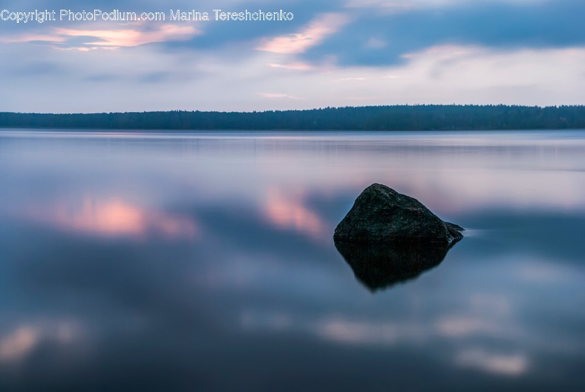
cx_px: 292
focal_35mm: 75
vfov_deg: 18.2
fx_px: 1220
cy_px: 196
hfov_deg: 27.0
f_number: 8
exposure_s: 20
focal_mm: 50
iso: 100
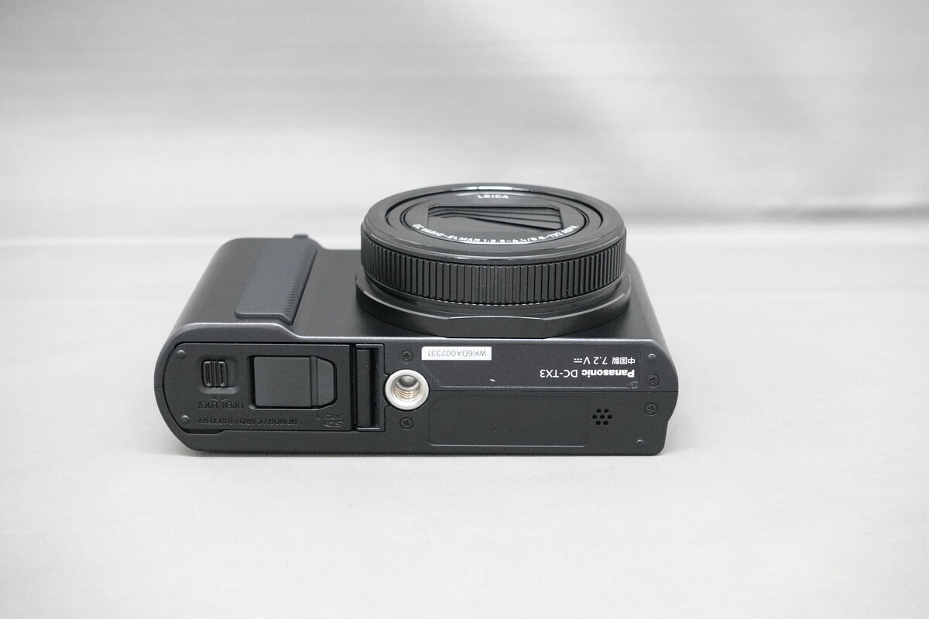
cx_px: 464
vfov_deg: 23.4
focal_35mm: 58
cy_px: 310
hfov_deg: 34.5
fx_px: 1497
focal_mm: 21.83
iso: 4000
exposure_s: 1/60
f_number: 5.6
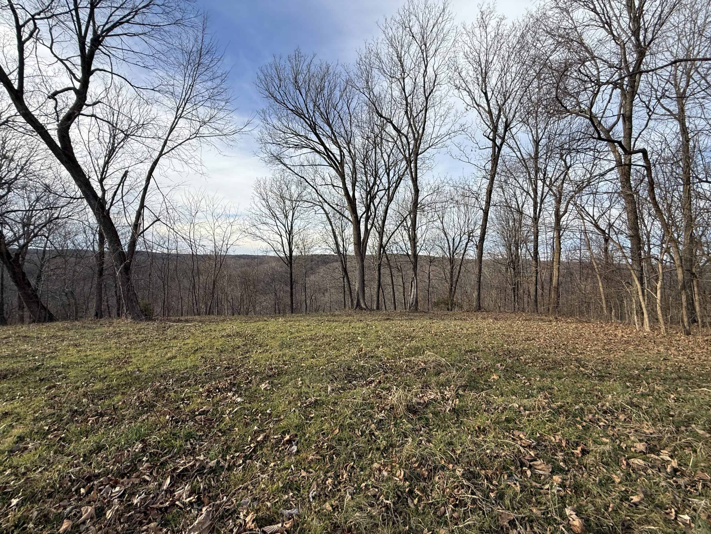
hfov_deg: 102.1
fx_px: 288
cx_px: 356
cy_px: 267
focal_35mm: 14
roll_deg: -1.4
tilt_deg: -0.3
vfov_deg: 85.7
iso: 50
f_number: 2.2
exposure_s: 1/853
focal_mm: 2.22
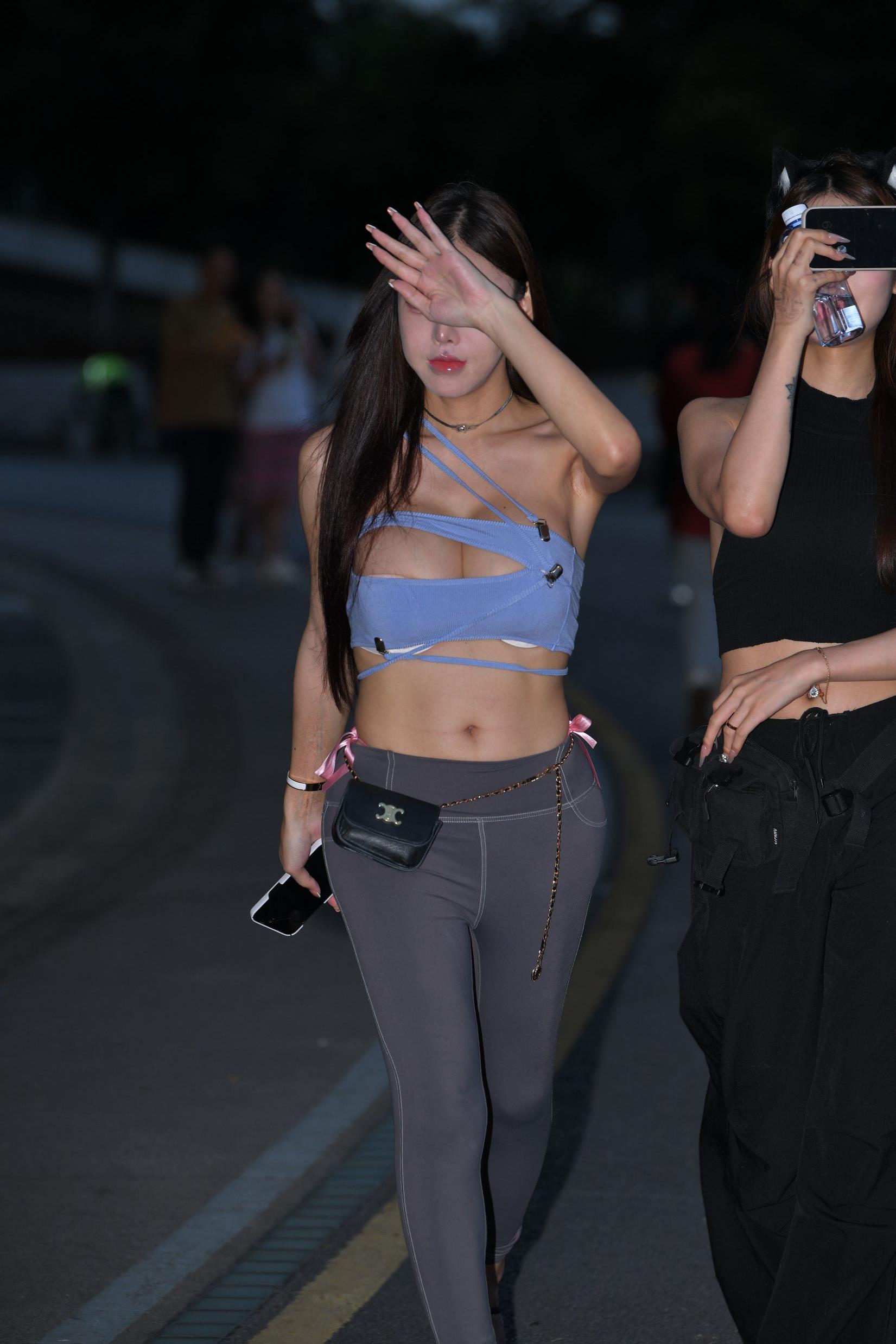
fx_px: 5412
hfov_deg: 9.5
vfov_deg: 14.2
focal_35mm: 145
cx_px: 448
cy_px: 672
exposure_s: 1/200
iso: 320
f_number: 4
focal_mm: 145
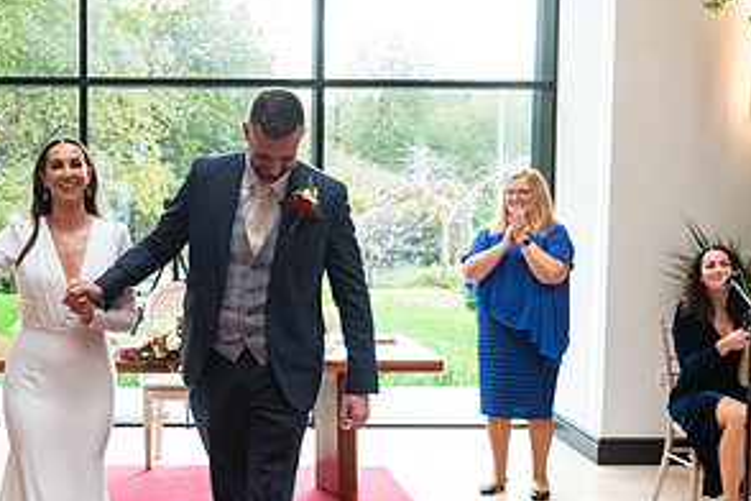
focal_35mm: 69
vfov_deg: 19.7
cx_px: 153
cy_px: 270
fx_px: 1439
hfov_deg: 28.6
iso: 800
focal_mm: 35
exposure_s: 1/160
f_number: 3.5
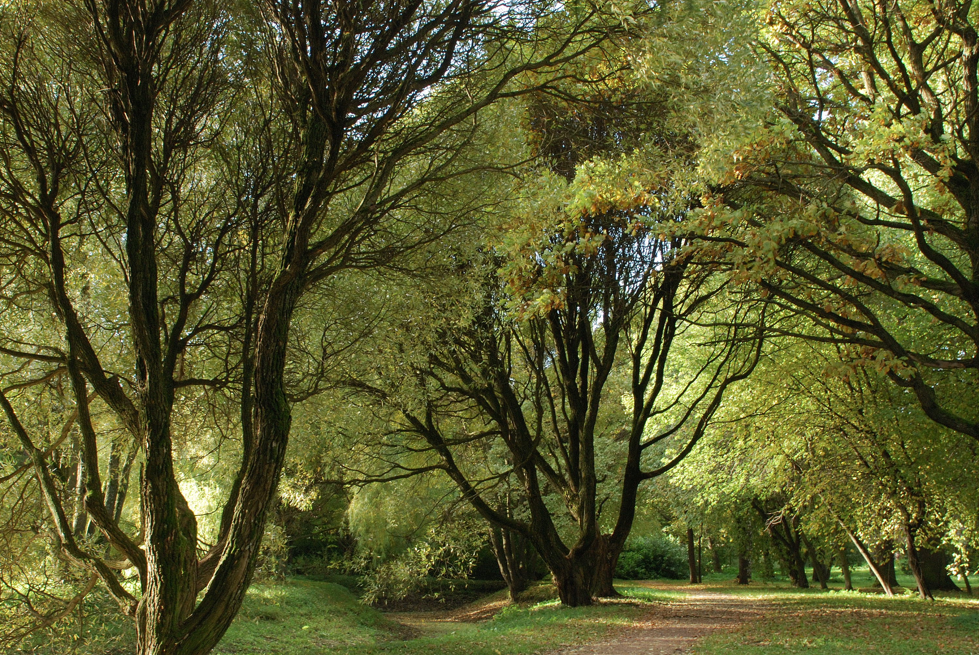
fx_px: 1470
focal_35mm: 54
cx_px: 465
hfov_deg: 36.8
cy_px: 379
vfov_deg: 25.1
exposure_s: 1/25
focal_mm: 28
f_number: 10
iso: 400
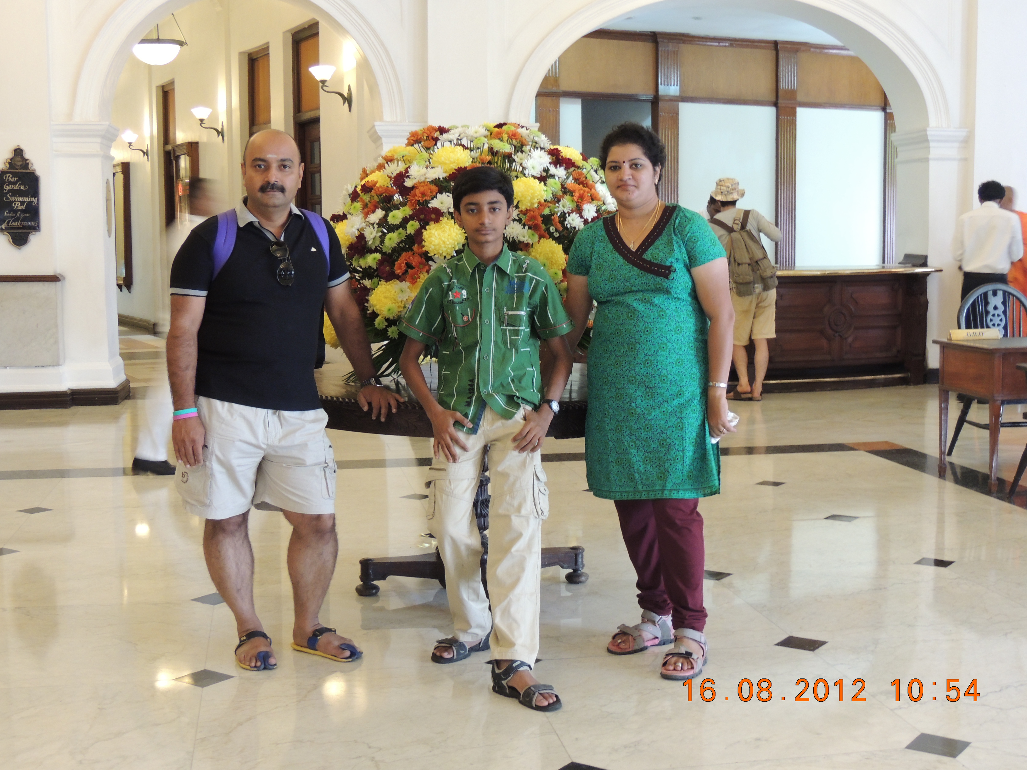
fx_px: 1394
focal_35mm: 47
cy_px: 385
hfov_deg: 40.4
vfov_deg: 30.9
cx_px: 514
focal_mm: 8.3
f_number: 3.5
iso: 450
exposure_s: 1/13
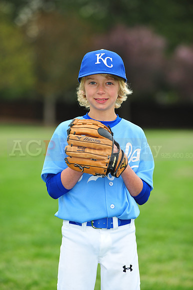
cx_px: 96
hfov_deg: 6.9
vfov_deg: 10.3
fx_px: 1610
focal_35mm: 200
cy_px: 145
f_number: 5
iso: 400
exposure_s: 1/500
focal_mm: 200
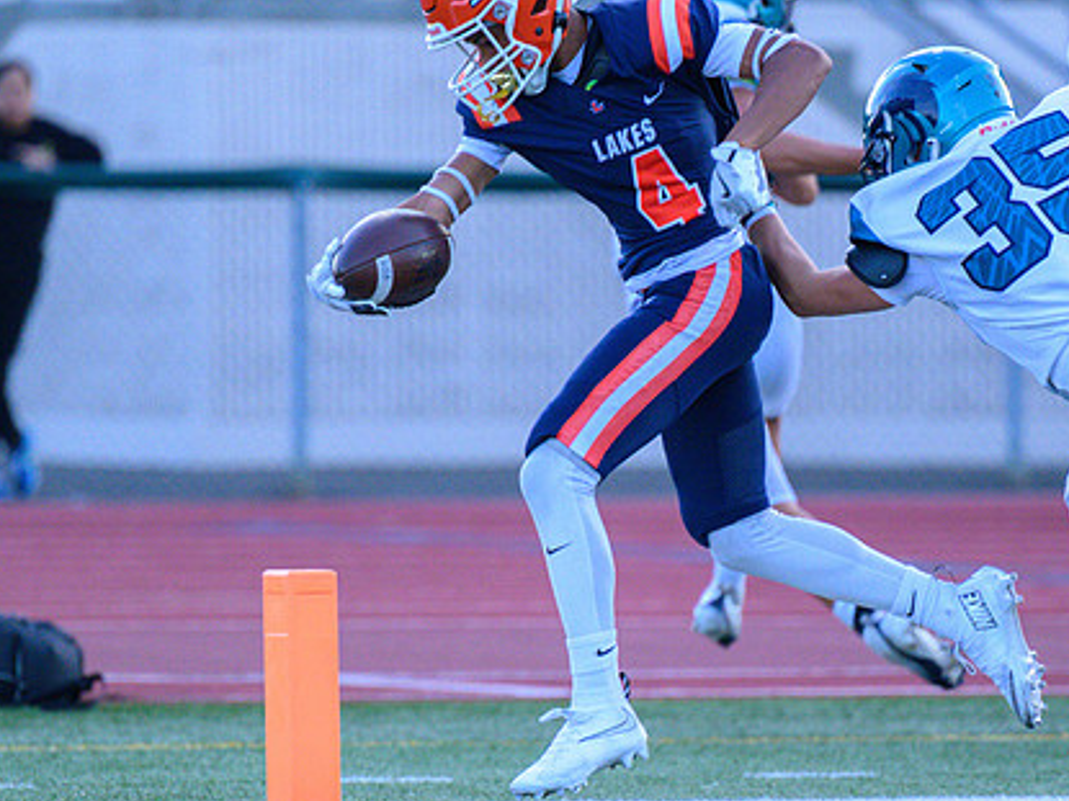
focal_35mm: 484
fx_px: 14942
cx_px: 721
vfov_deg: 3.1
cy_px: 524
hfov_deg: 4.1
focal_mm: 280
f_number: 4
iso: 2500
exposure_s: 1/1600
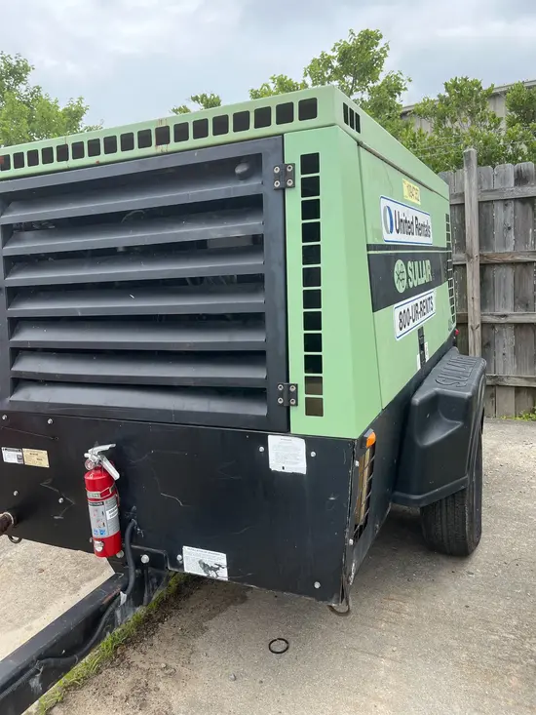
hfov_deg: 53.1
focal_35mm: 26
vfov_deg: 67.3
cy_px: 358
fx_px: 537
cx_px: 268
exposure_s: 1/833
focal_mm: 5.1
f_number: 1.6
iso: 50
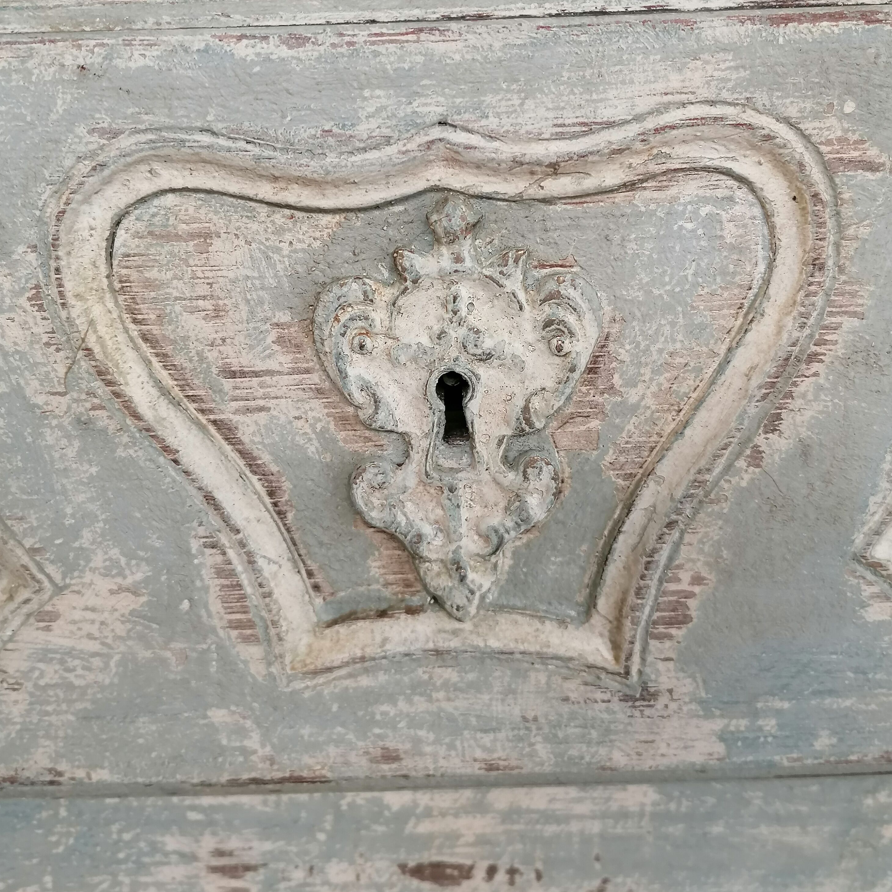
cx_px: 453
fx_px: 1020
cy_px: 311
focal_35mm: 35
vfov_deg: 46.6
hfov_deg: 47.2
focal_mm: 4.75
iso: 80
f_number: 1.8
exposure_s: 1/100
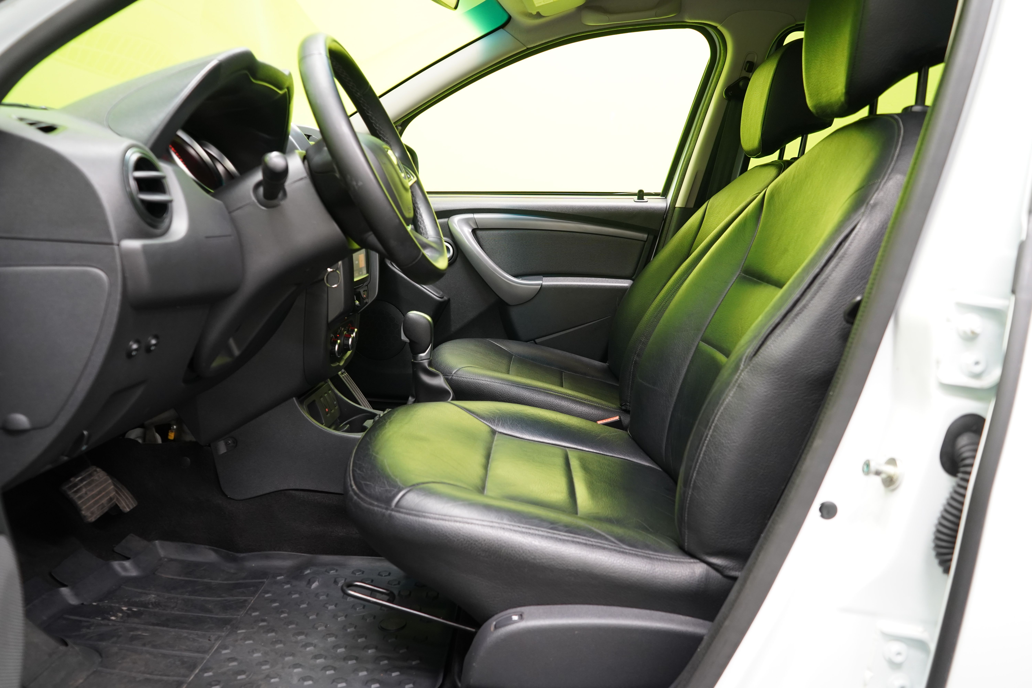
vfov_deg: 46.4
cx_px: 516
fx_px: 803
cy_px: 344
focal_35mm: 28
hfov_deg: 65.5
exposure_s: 1/20
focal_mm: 28
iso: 1600
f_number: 5
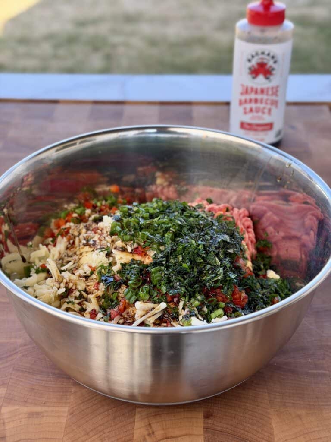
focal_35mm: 48
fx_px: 612
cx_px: 166
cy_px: 221
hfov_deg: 30.3
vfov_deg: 39.7
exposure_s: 1/304
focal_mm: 6.76
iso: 80
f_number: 1.78
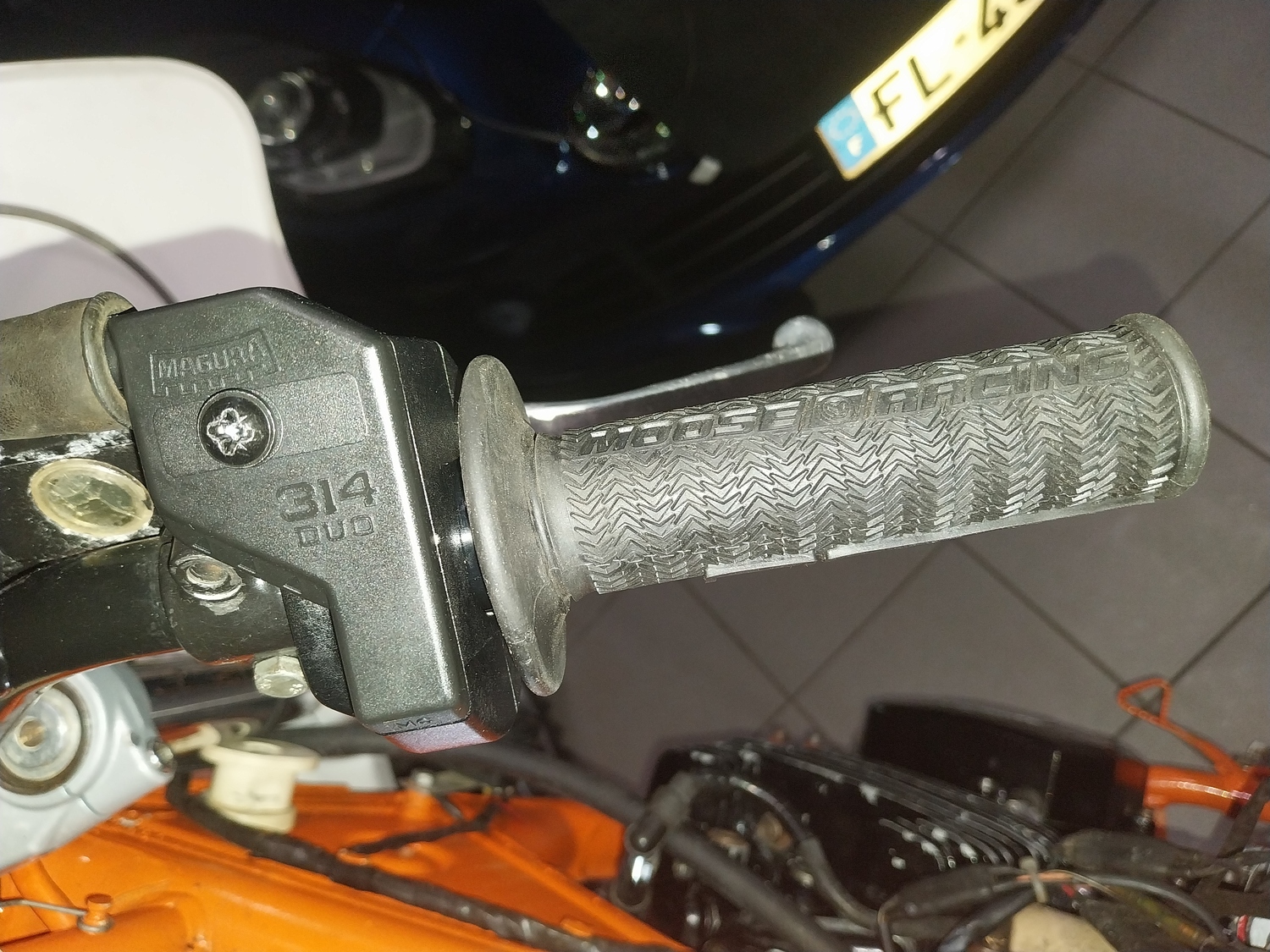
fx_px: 954
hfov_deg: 67.3
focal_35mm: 26
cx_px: 635
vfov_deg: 53.1
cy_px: 476
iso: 250
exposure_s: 1/50
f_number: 1.8
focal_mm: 4
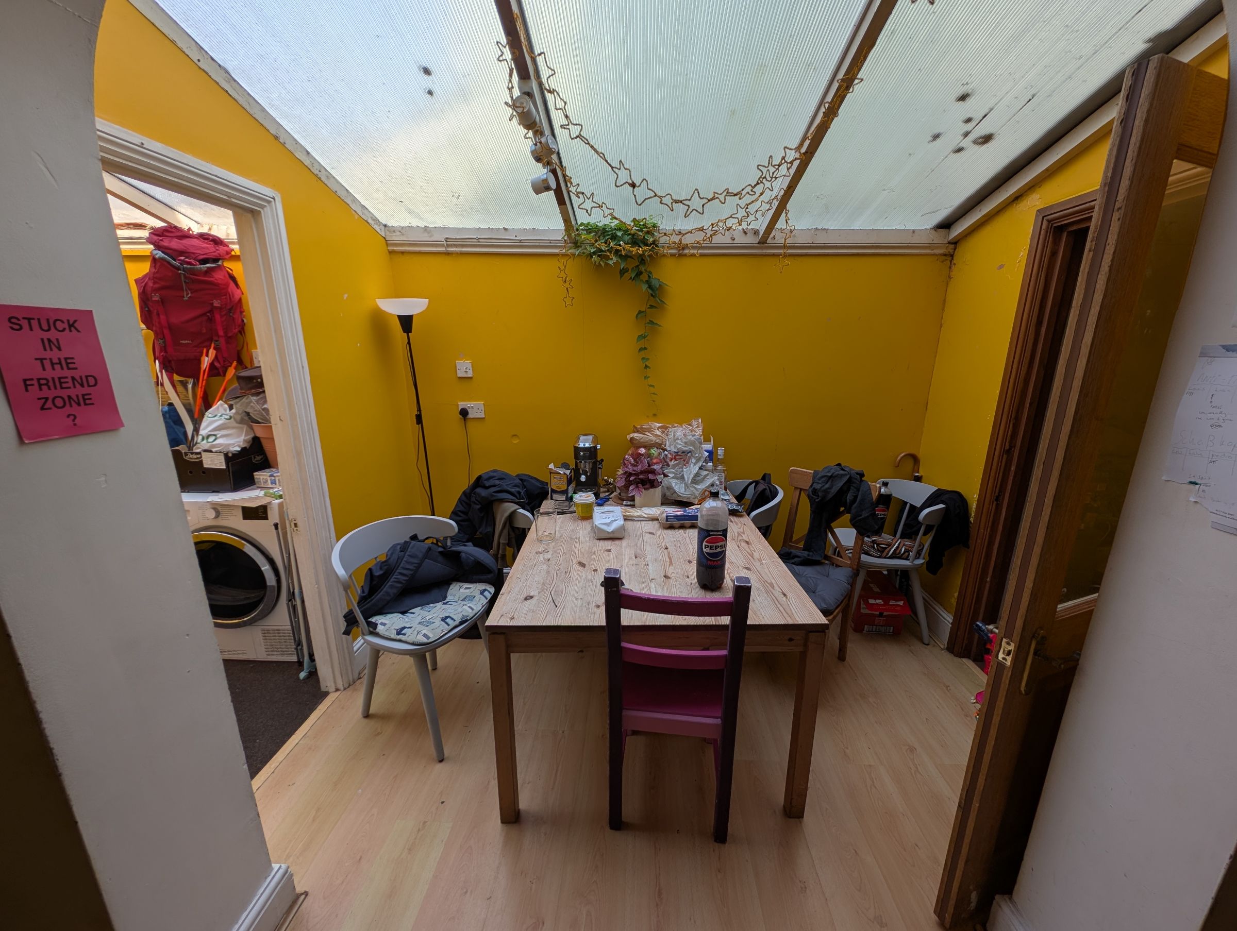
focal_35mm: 12
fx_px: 429
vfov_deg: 94.6
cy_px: 466
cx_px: 618
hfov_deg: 110.5
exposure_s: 1/260
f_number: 1.95
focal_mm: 2.23
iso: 40
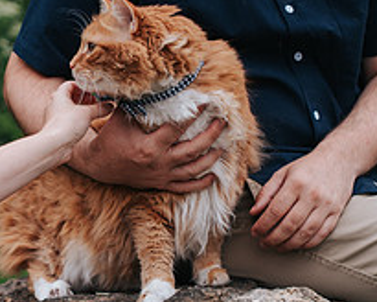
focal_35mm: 133
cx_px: 31
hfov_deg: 14.3
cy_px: 173
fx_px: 1484
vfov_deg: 11.6
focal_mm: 50
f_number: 3.2
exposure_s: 1/400
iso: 180
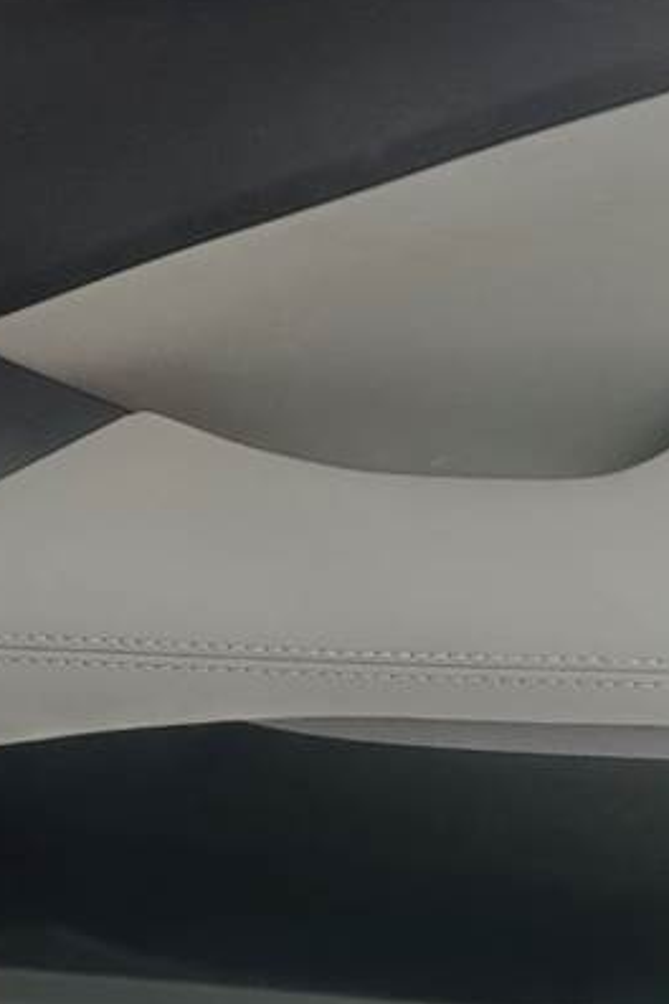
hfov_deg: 16.9
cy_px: 300
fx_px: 2174
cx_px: -71
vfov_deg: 25.8
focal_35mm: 78
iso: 1131
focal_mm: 4.84
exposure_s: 1/25
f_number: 1.79
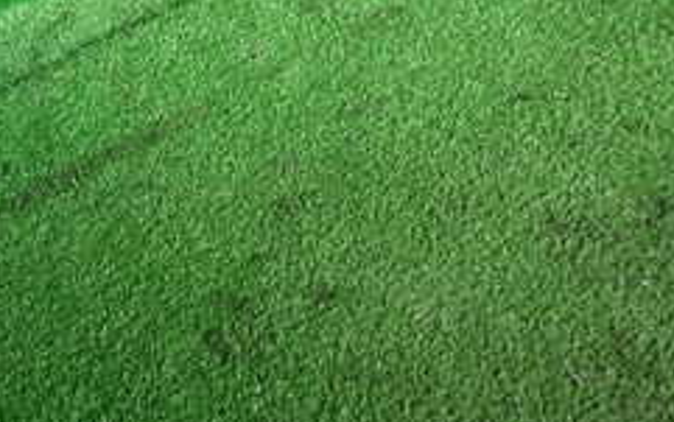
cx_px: 109
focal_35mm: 66
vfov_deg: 18.5
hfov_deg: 30.1
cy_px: -115
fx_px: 1213
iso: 100
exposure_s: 1/80
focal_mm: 4.5
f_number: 2
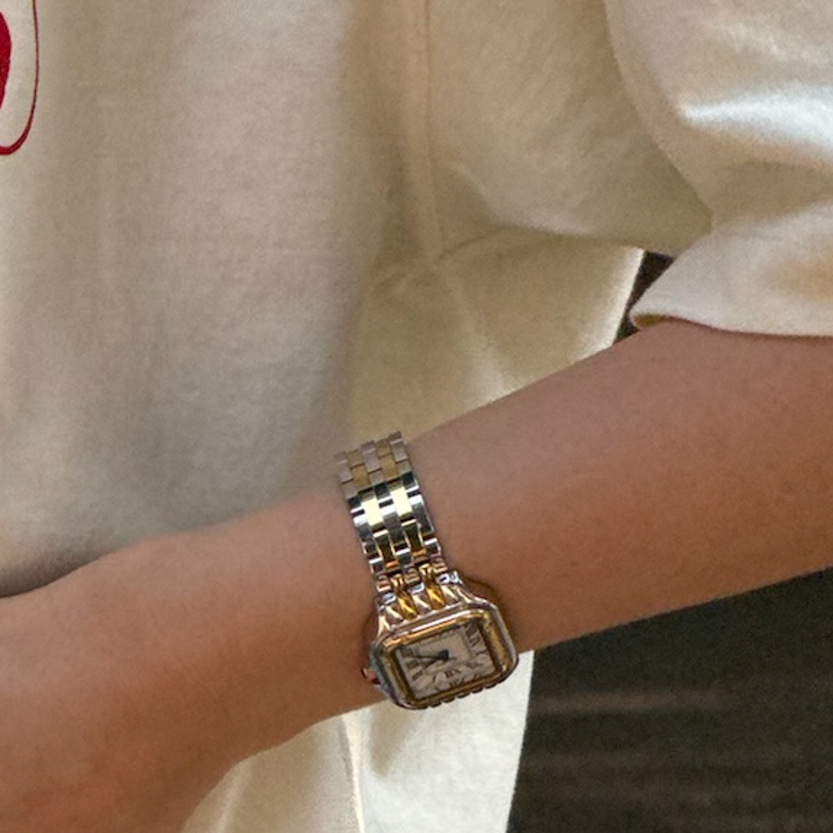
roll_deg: +0.1
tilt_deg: -8.4
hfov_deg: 4.6
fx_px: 10291
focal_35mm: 378
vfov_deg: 4.6
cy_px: 135
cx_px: -117
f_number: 2.8
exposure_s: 1/123
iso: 64
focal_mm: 15.66
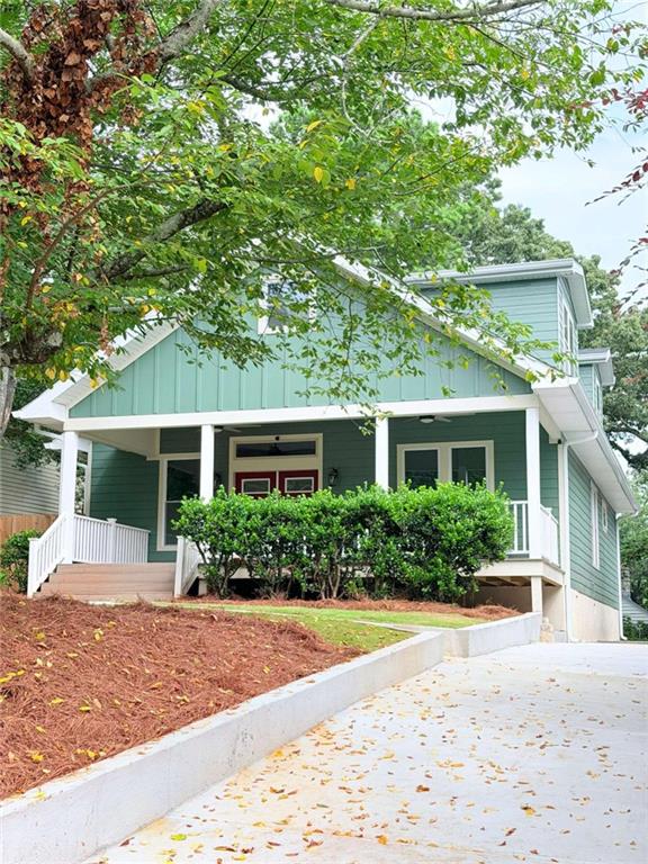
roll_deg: -0.4
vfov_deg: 39.7
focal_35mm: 48
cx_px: 324
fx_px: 1198
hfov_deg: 30.3
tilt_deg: +9.9
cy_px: 432
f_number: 1.78
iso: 100
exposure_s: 1/2577
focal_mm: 6.76
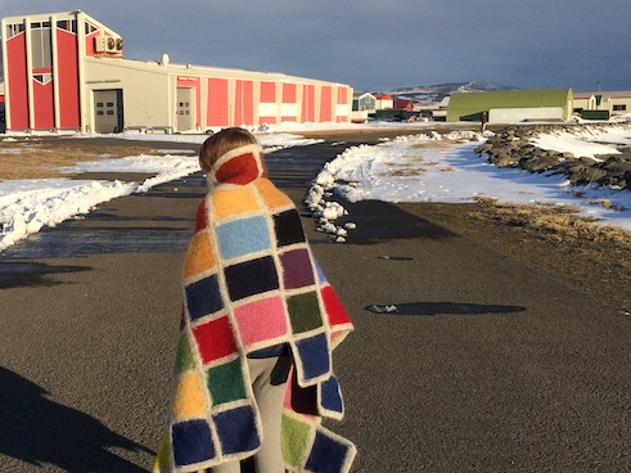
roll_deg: +1.0
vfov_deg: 28.5
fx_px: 929
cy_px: 257
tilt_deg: -8.3
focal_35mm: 51
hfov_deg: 36.9
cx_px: 190
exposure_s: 1/1866
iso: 32
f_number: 2.2
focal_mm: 4.15
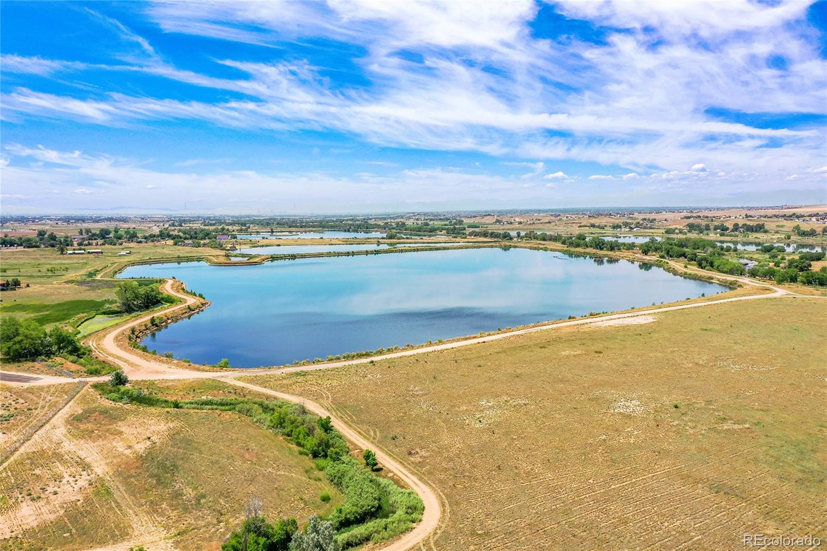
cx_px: 414
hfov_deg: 65.5
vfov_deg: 46.4
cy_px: 276
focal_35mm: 28
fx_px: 643
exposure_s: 1/500
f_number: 6.3
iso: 100
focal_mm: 10.26
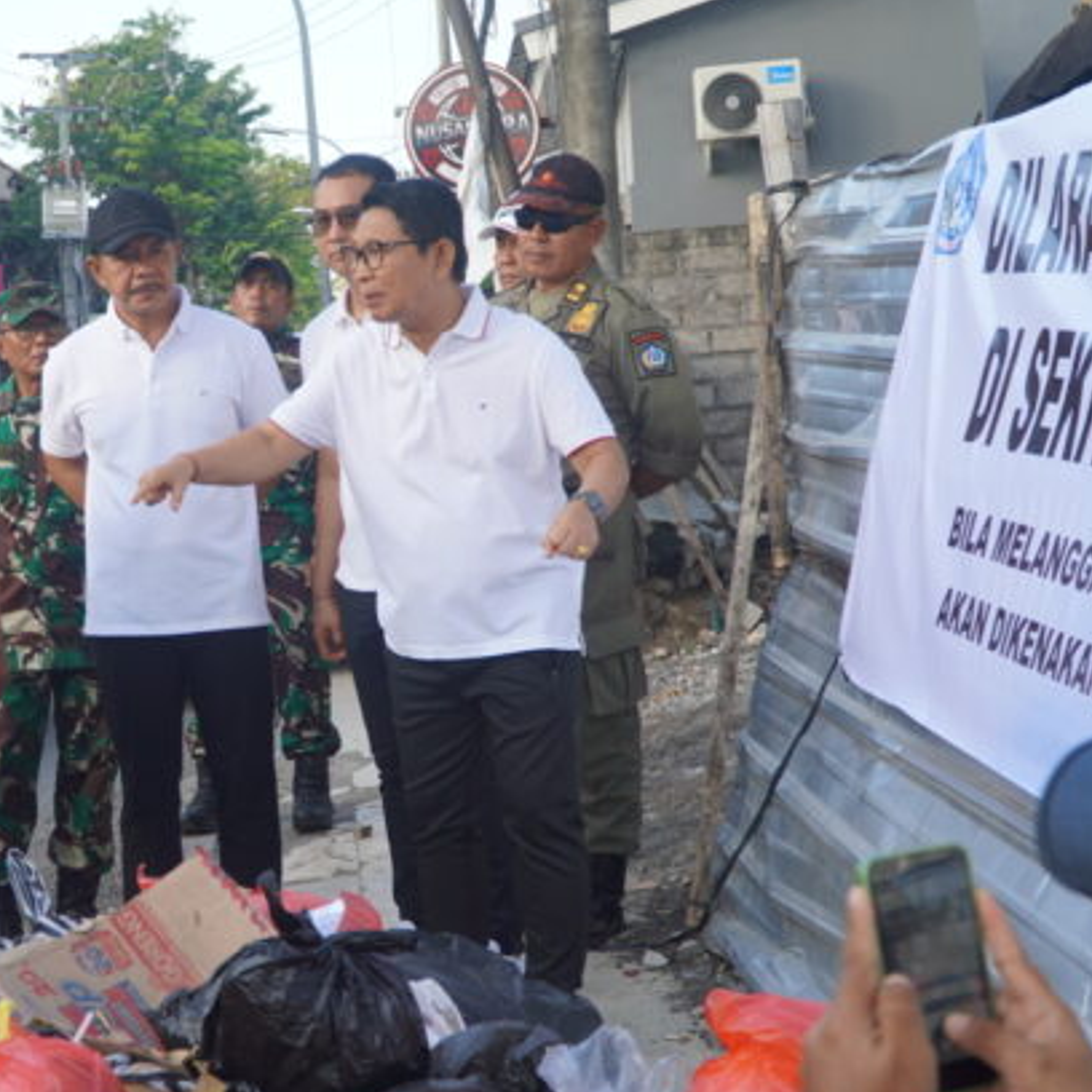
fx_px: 2320
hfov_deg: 25.4
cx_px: 54
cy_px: 577
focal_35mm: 65
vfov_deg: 26.5
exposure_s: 1/160
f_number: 4
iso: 100
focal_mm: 26
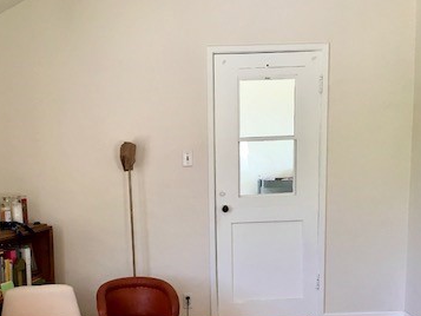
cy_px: 255
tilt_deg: -11.0
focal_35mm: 52
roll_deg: +2.3
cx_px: 164
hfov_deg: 36.6
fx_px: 633
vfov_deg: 27.5
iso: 32
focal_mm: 4.15
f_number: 2.2
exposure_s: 1/30
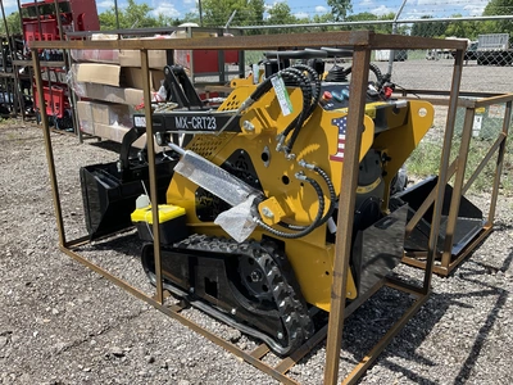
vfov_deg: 48.2
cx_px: 256
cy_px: 192
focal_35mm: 29
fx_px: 430
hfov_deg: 61.7
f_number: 1.8
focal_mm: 3
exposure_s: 1/978
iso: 25
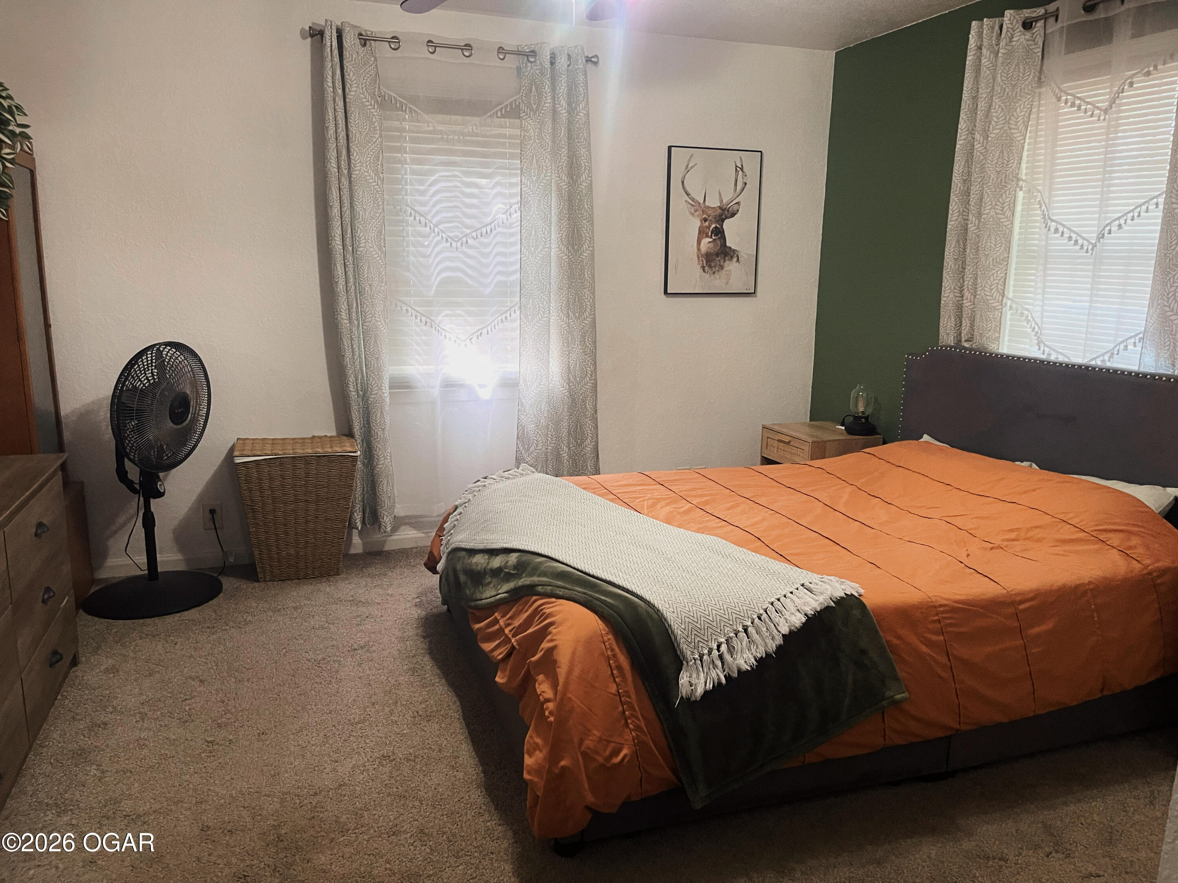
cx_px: 589
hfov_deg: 69.4
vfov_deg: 54.9
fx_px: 851
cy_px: 442
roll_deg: -1.4
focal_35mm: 25
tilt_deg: -11.9
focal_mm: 5.1
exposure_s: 1/60
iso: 400
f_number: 1.6
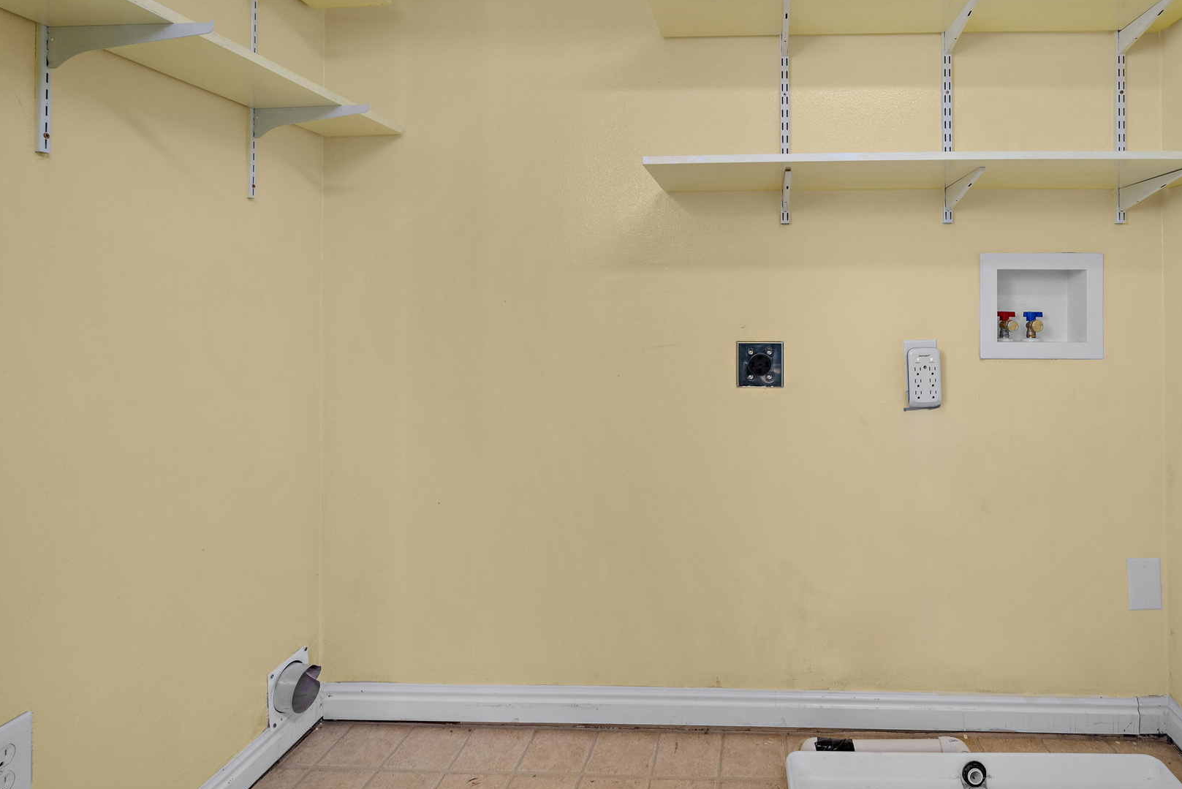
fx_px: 645
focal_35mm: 20
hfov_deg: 83.5
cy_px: 303
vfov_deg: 62.2
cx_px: 734
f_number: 8
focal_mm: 15.5
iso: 500
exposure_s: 1/4
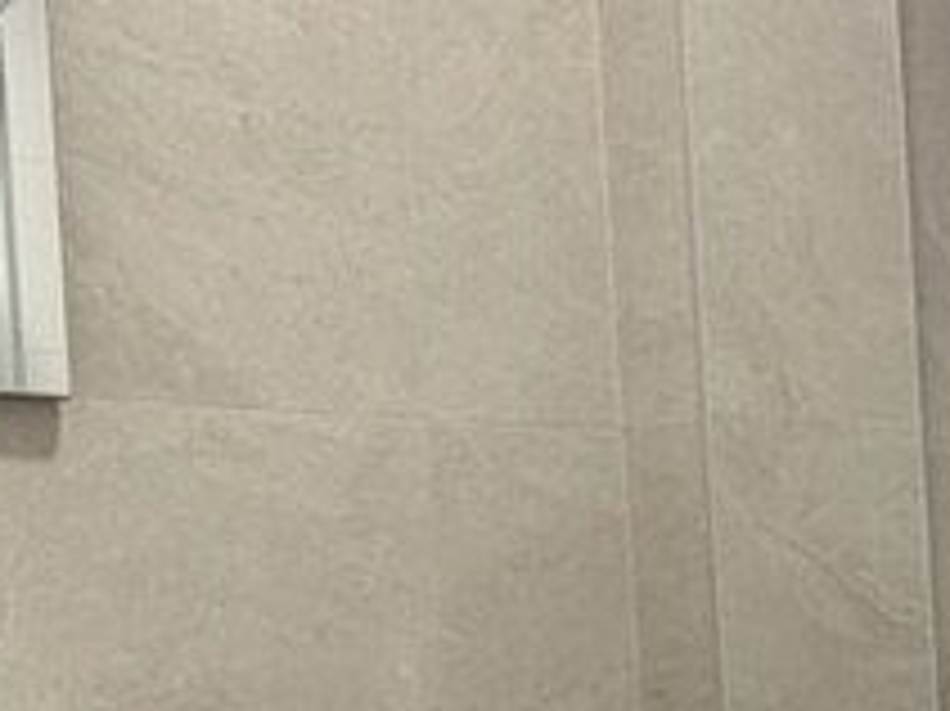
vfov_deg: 20.5
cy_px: 792
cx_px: 513
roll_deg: +4.0
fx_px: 1865
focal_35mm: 68
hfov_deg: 28.6
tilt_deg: -0.7
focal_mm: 2.22
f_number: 2.2
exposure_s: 1/100
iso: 200
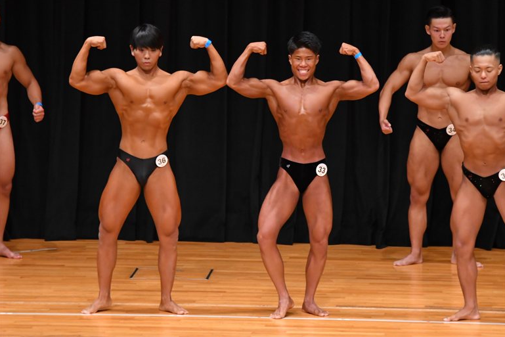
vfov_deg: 4.8
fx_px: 4026
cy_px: 168
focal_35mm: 287
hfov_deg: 7.2
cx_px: 252
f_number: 5.6
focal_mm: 190
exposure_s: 1/400
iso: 4000
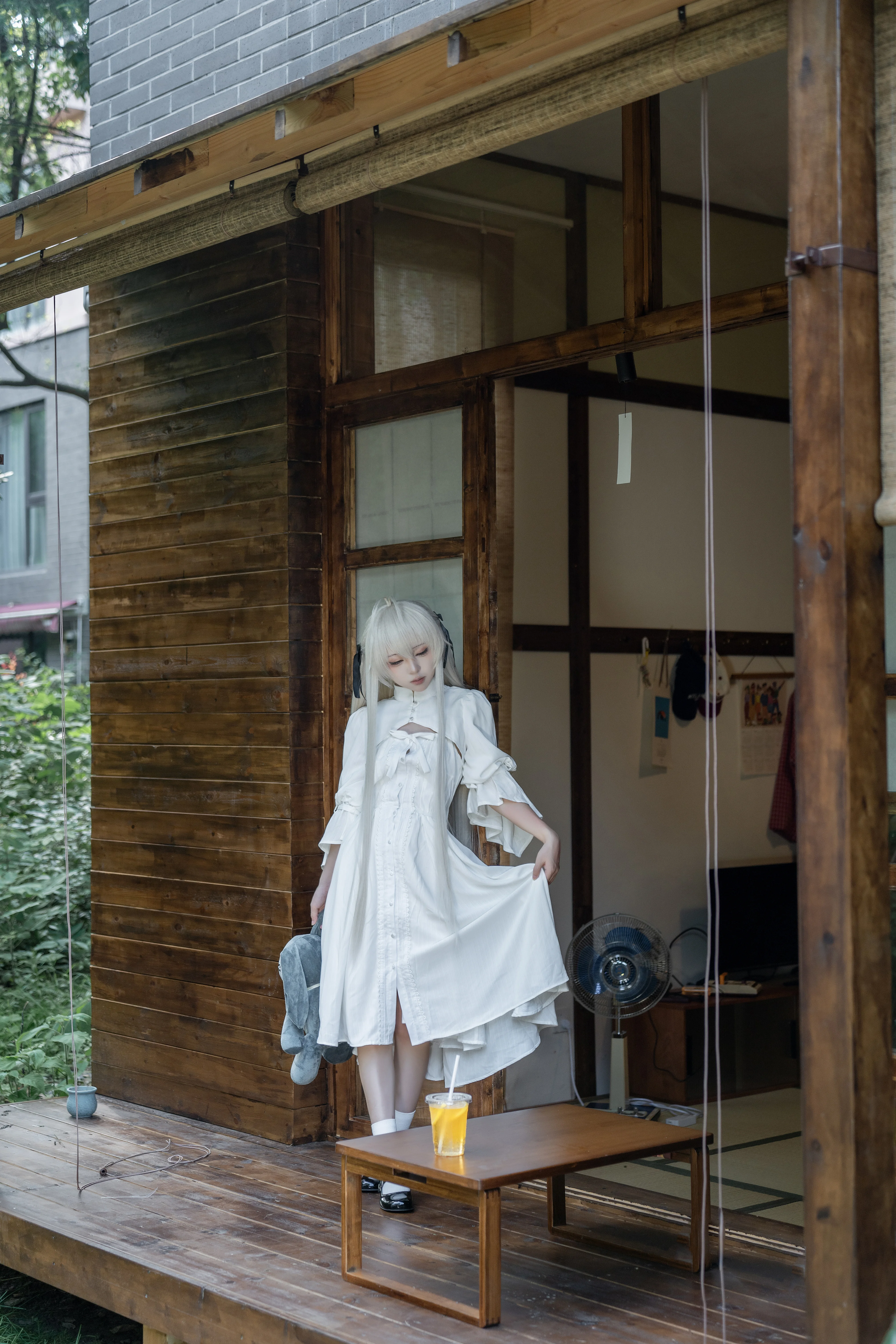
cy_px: 672
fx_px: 1904
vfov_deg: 38.9
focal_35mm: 51
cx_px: 448
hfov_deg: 26.5
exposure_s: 1/320
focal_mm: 51
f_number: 2.8
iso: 160
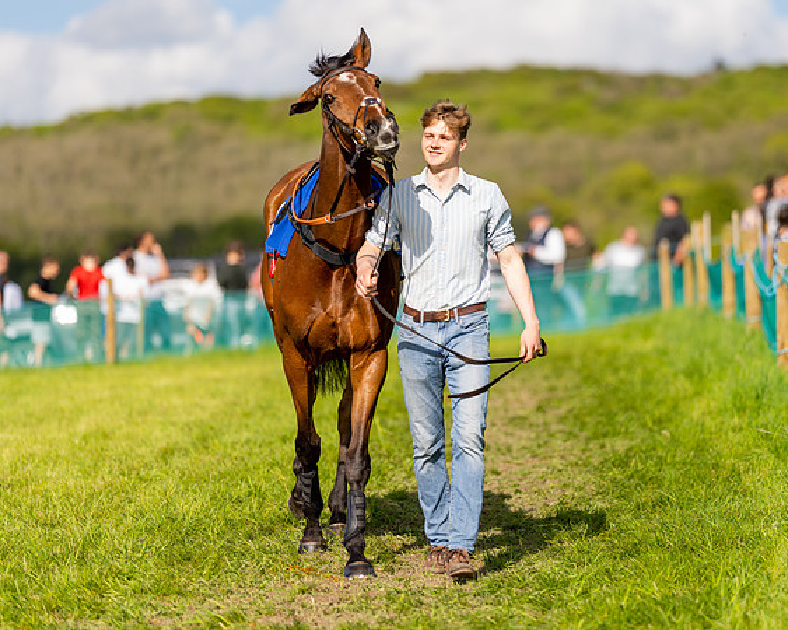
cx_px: 490
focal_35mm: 163
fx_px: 3810
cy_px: 294
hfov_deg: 11.8
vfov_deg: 9.5
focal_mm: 135
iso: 50
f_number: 2
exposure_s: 1/3200
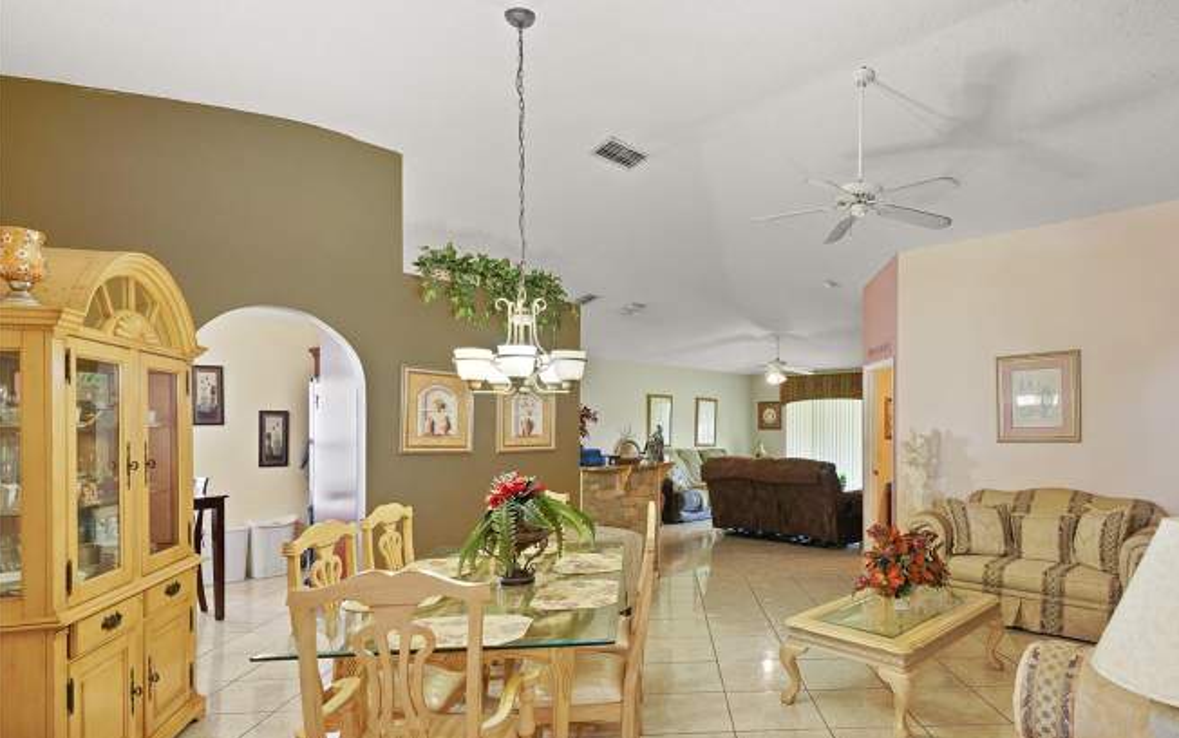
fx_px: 643
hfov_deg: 83.7
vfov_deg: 59.1
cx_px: 722
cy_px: 451
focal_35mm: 20
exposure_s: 1/3
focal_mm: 16
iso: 320
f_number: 6.3
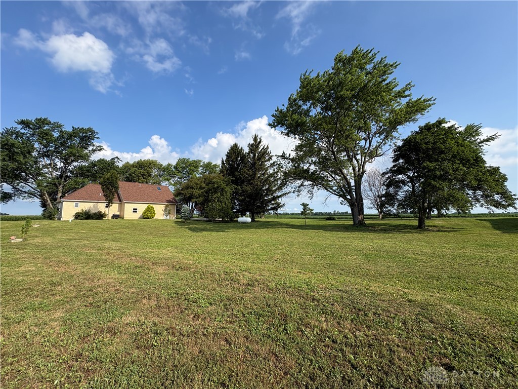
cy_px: 194
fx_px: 209
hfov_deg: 102.1
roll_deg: +0.8
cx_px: 259
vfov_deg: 85.7
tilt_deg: +6.4
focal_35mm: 14
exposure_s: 1/1600
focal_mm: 2.22
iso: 50
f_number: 2.2
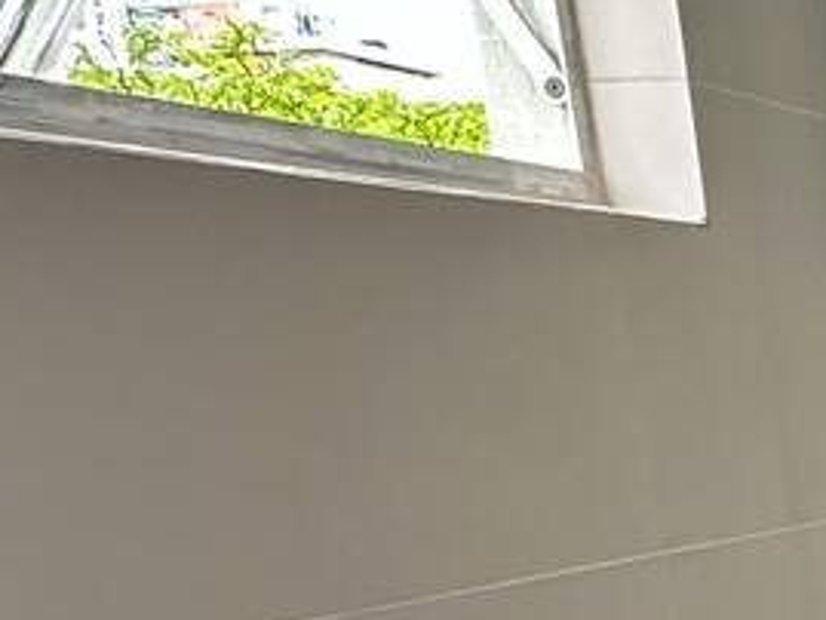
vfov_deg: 18.4
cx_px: 1640
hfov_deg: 18.0
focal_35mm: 75
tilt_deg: -14.0
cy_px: 789
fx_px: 1790
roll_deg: +1.8
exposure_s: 1/120
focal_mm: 2.22
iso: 320
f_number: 2.2
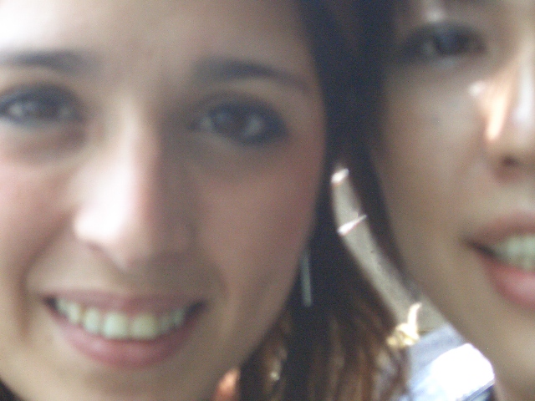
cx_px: 268
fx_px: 1623
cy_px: 200
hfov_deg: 18.7
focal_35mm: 105
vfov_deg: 14.1
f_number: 4.8
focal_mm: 17.4
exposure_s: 1/100
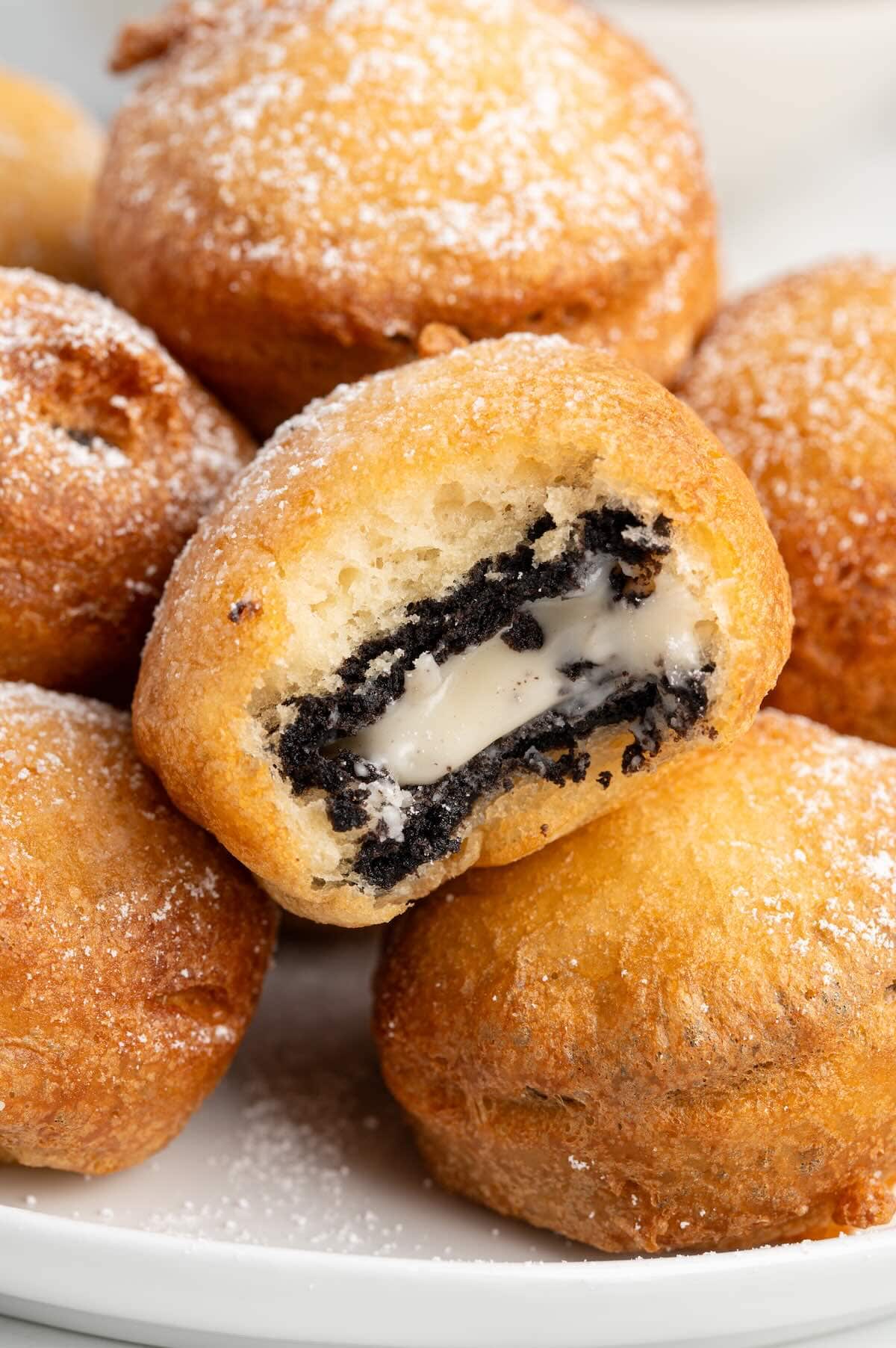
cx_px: 448
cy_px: 674
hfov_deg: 13.0
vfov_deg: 19.5
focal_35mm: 105
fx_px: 3926
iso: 125
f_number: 13
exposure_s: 1/200
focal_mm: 105
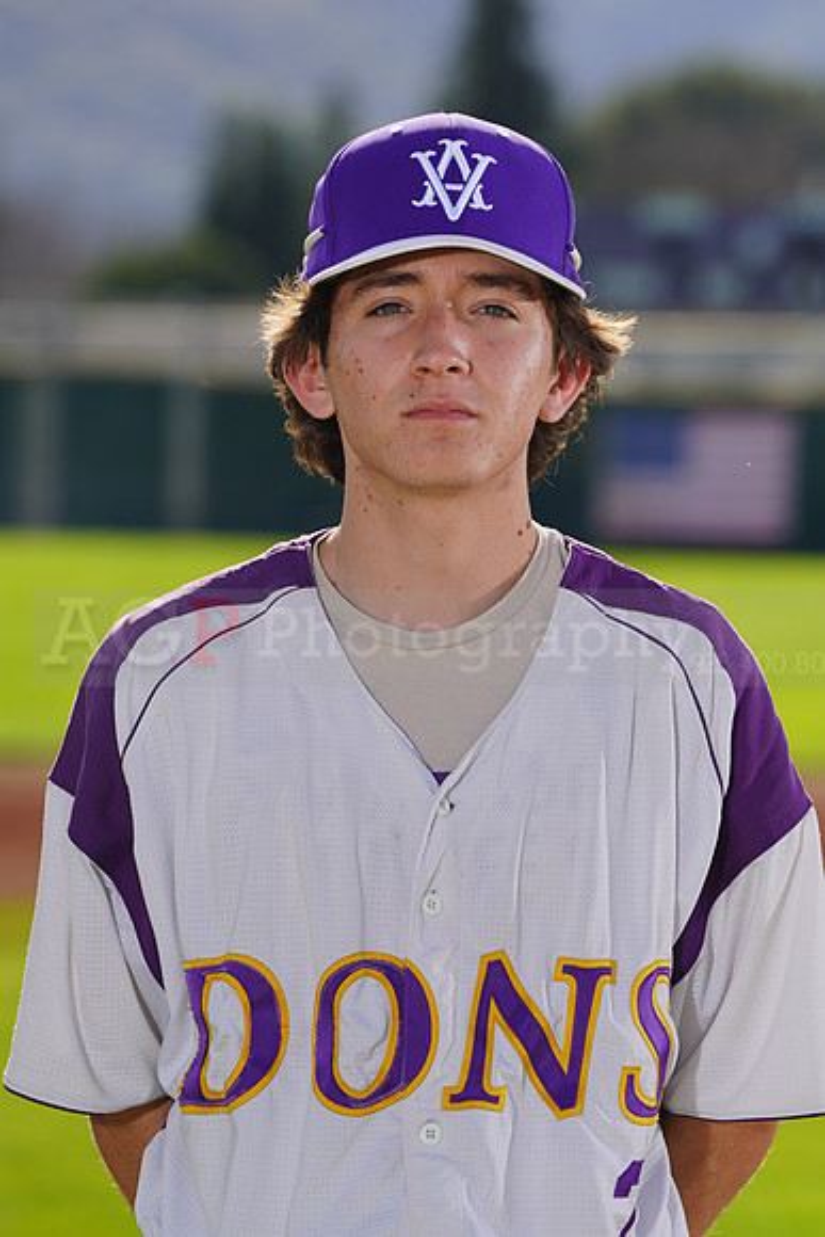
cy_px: 618
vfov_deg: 7.7
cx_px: 412
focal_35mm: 268
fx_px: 9206
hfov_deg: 5.1
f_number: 9
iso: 100
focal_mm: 268
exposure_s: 1/250
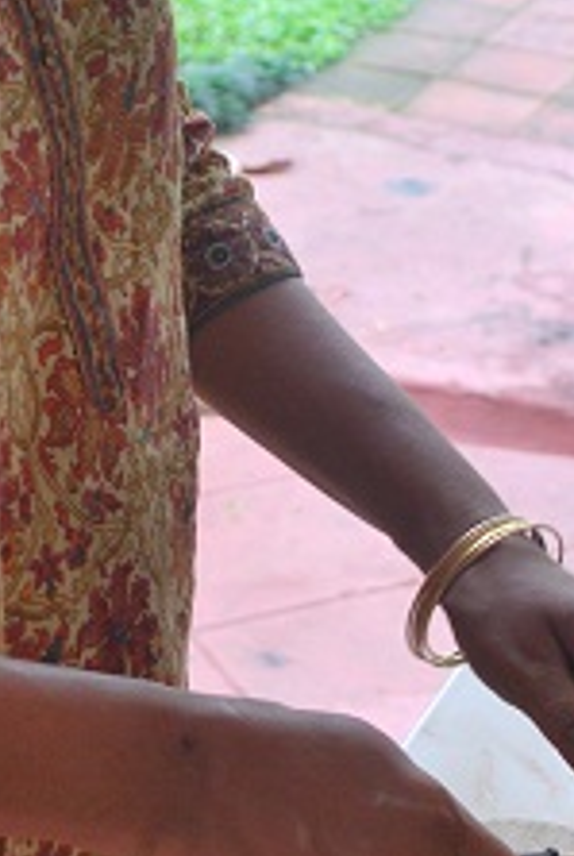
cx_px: 175
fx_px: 2737
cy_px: 341
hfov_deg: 12.0
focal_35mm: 115
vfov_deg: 17.7
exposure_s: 1/80
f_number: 4.5
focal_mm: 22
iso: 200
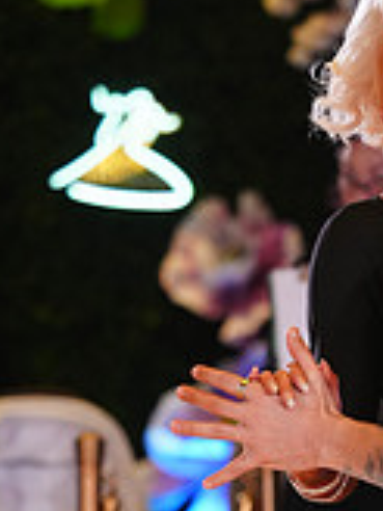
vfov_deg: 3.8
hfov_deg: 2.9
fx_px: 7671
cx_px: 462
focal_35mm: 520
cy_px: 679
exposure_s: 1/400
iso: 2000
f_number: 4
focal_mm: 153
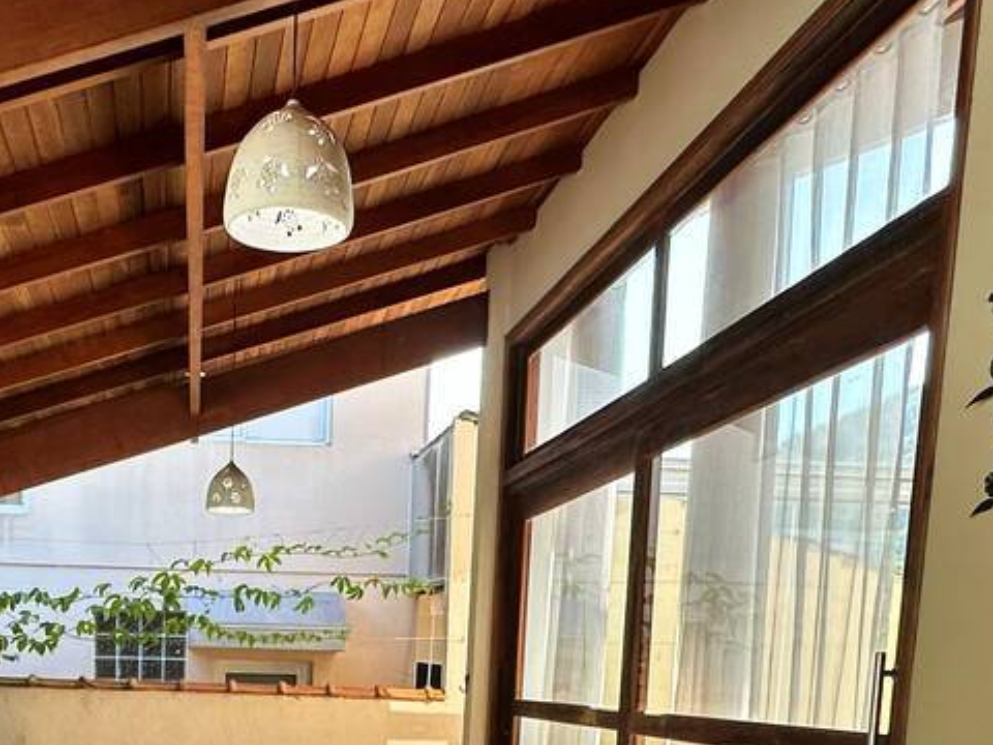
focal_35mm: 42
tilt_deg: -7.2
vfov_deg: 30.6
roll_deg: -1.5
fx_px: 1205
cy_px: 826
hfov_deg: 43.3
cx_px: 246
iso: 40
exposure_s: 1/248
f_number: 2.2
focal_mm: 2.22
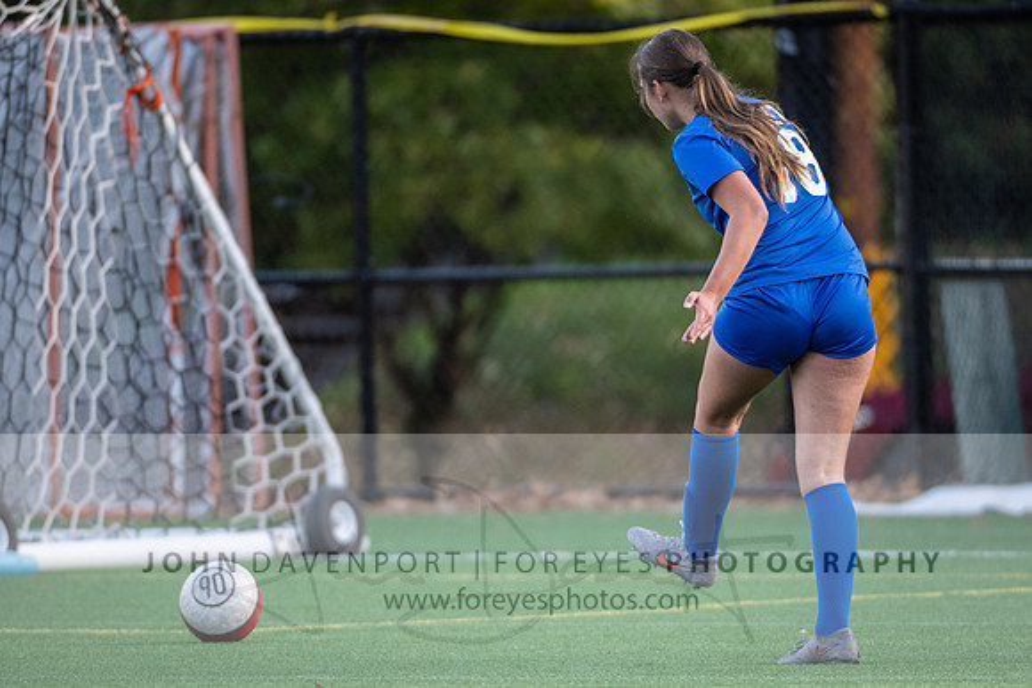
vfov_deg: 2.3
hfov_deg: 3.4
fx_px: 17199
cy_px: 375
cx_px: 593
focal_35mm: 600
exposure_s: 1/1000
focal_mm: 400
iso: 1600
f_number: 4
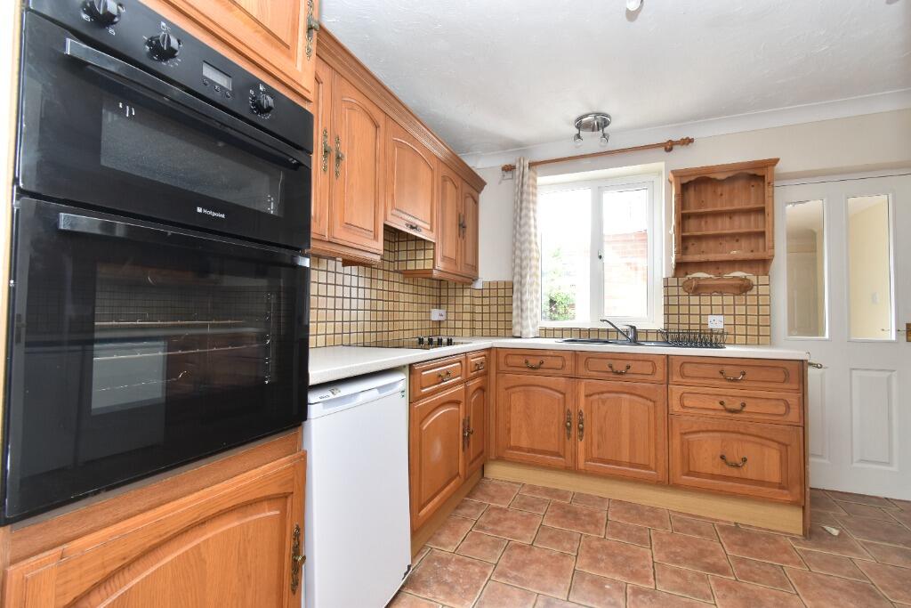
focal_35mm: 15
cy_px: 304
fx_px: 380
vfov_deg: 77.3
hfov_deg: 100.4
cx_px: 456
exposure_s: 1/10
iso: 400
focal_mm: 10
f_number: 9
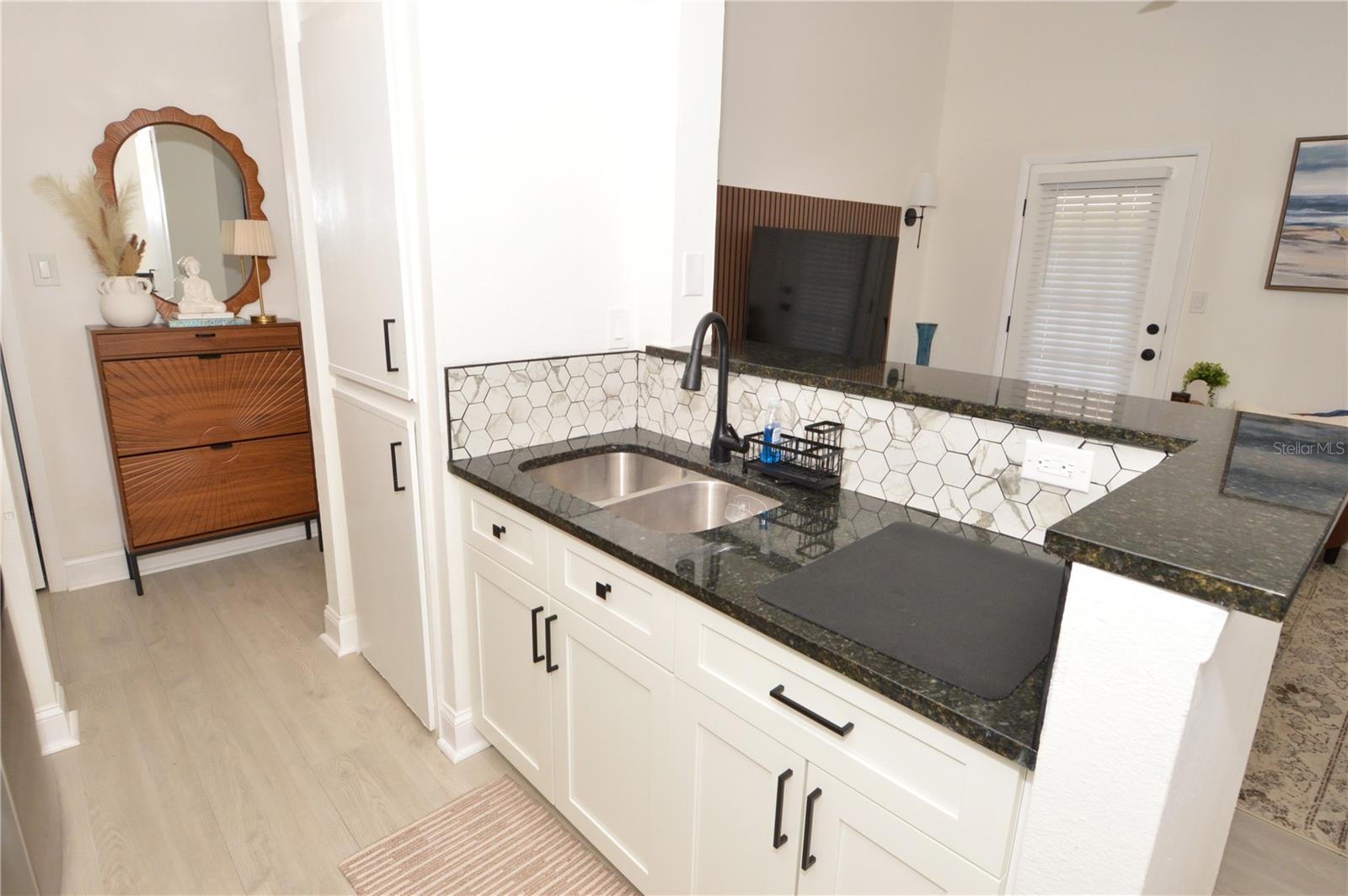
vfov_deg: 67.3
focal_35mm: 18
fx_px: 673
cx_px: 674
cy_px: 448
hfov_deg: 90.1
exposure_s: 1/80
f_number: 9
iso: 800
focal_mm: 12
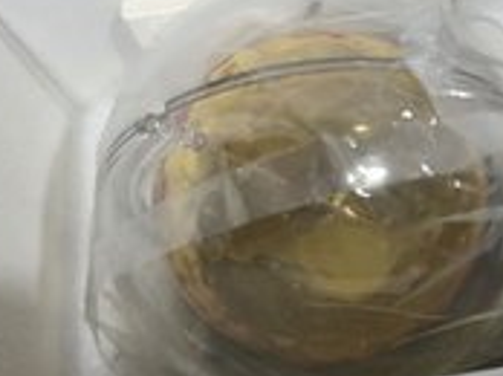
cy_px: 139
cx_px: 304
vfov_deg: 27.4
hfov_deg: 36.1
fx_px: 769
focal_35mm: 53
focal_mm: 6.3
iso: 640
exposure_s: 1/120
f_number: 1.7
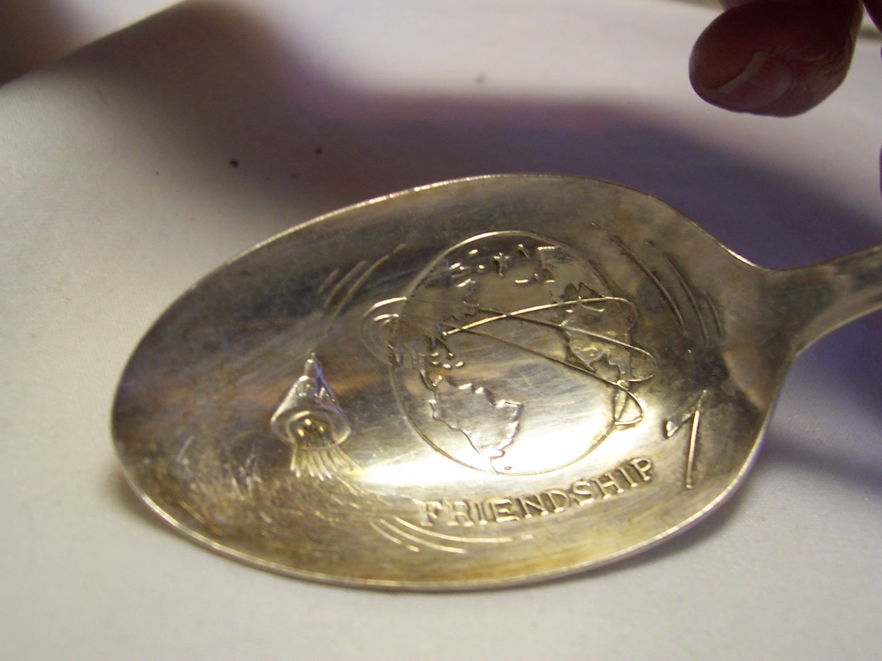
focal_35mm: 37
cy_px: 330
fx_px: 943
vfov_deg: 38.7
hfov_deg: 50.1
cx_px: 441
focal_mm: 5.6
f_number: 2.8
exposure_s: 1/60
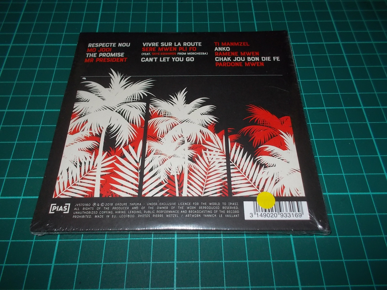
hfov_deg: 61.7
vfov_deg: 48.2
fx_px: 324
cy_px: 145
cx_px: 194
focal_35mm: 29
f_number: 3.3
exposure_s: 1/30
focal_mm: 4.1
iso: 200
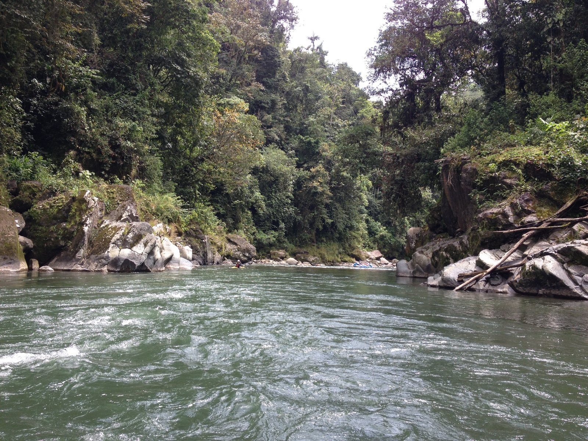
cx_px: 294
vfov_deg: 40.7
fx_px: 595
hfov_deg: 52.6
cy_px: 220
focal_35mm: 35
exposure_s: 1/431
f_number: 2.4
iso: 50
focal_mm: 4.28
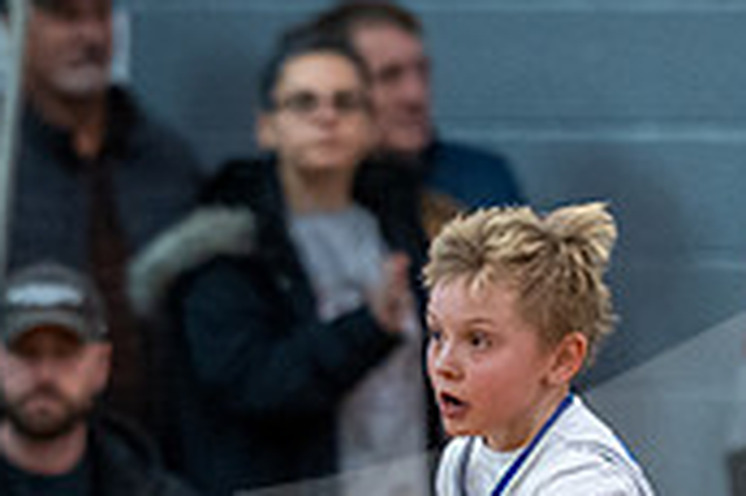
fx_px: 20392
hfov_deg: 2.1
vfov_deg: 1.4
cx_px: 290
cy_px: 726
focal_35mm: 985
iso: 2500
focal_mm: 200
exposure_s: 1/800
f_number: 2.8
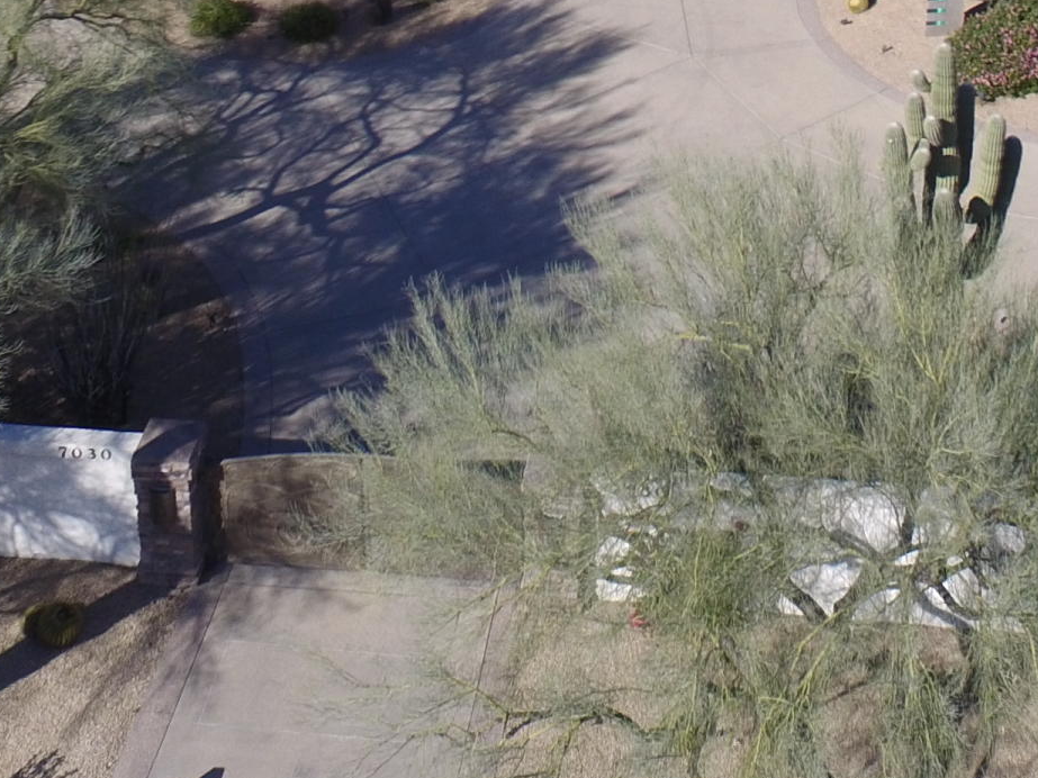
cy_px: -378
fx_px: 1949
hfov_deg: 29.5
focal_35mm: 65
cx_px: 720
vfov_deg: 19.7
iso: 100
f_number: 2.8
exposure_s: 1/919
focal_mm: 3.61
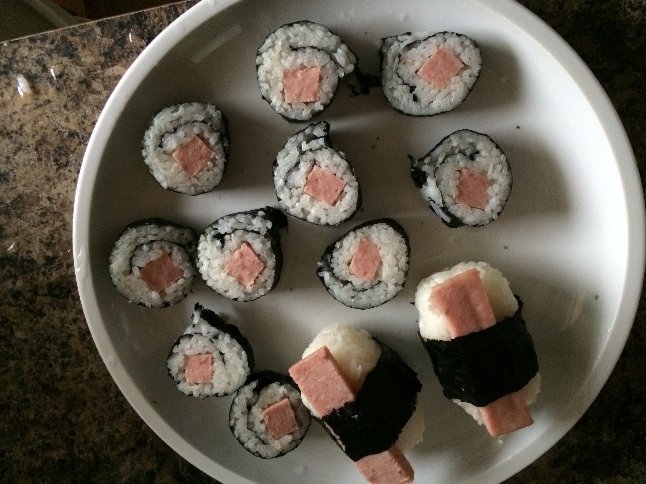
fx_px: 560
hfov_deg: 60.0
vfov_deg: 46.8
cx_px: 323
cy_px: 242
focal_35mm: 30
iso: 320
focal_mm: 4.12
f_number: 2.2
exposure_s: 1/15
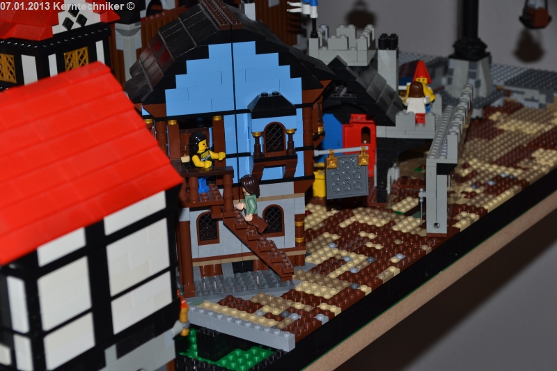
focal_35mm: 82
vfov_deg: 16.5
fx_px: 1276
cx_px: 278
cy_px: 186
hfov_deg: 24.6
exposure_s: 1/60
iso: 100
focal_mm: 55
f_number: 8
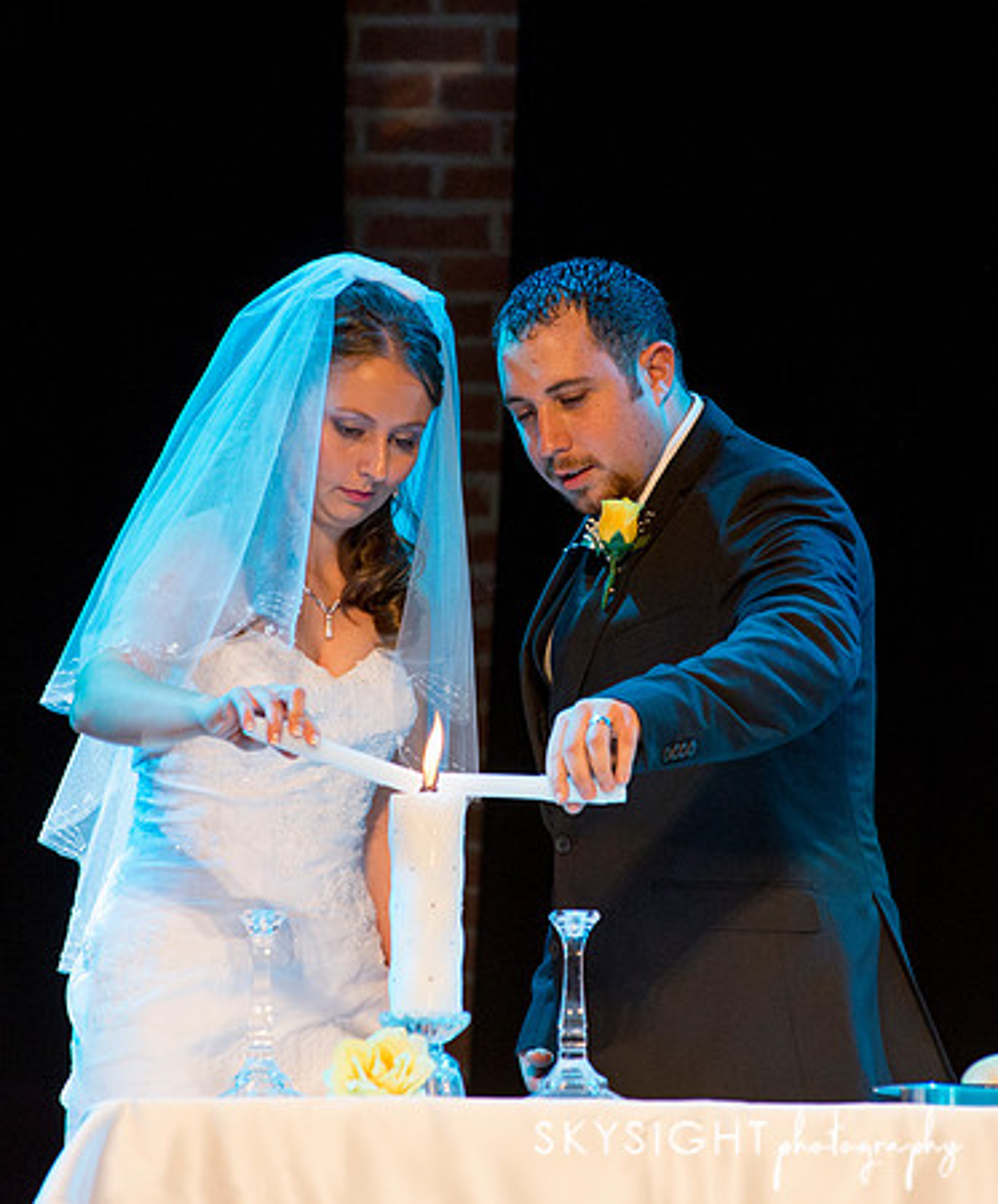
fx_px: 10239
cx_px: 487
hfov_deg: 5.6
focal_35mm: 283
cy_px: 602
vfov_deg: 6.7
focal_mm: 200
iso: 2500
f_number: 6.3
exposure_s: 1/160
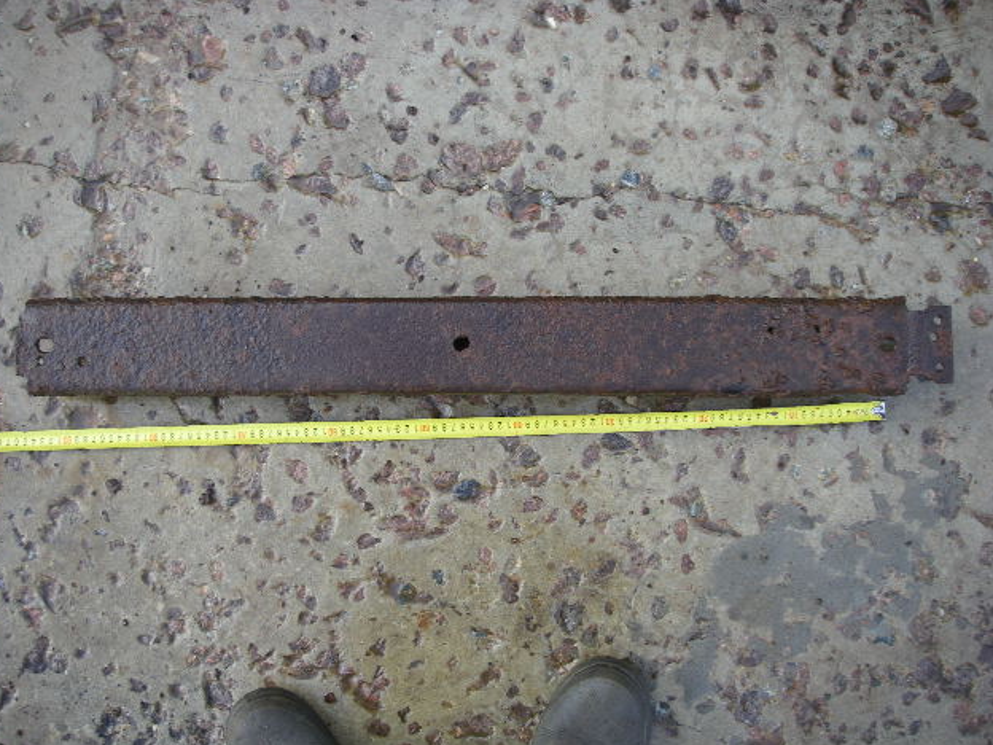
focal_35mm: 39
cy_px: 369
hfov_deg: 47.9
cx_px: 487
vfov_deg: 36.8
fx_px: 1119
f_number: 3.3
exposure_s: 1/60
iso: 64
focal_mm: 6.3
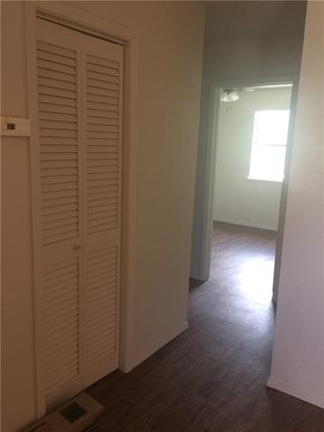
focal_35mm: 29
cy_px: 216
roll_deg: -2.0
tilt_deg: -12.1
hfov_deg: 48.2
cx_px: 162
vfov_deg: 61.7
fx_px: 362
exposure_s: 1/15
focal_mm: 4.15
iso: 64
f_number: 2.2
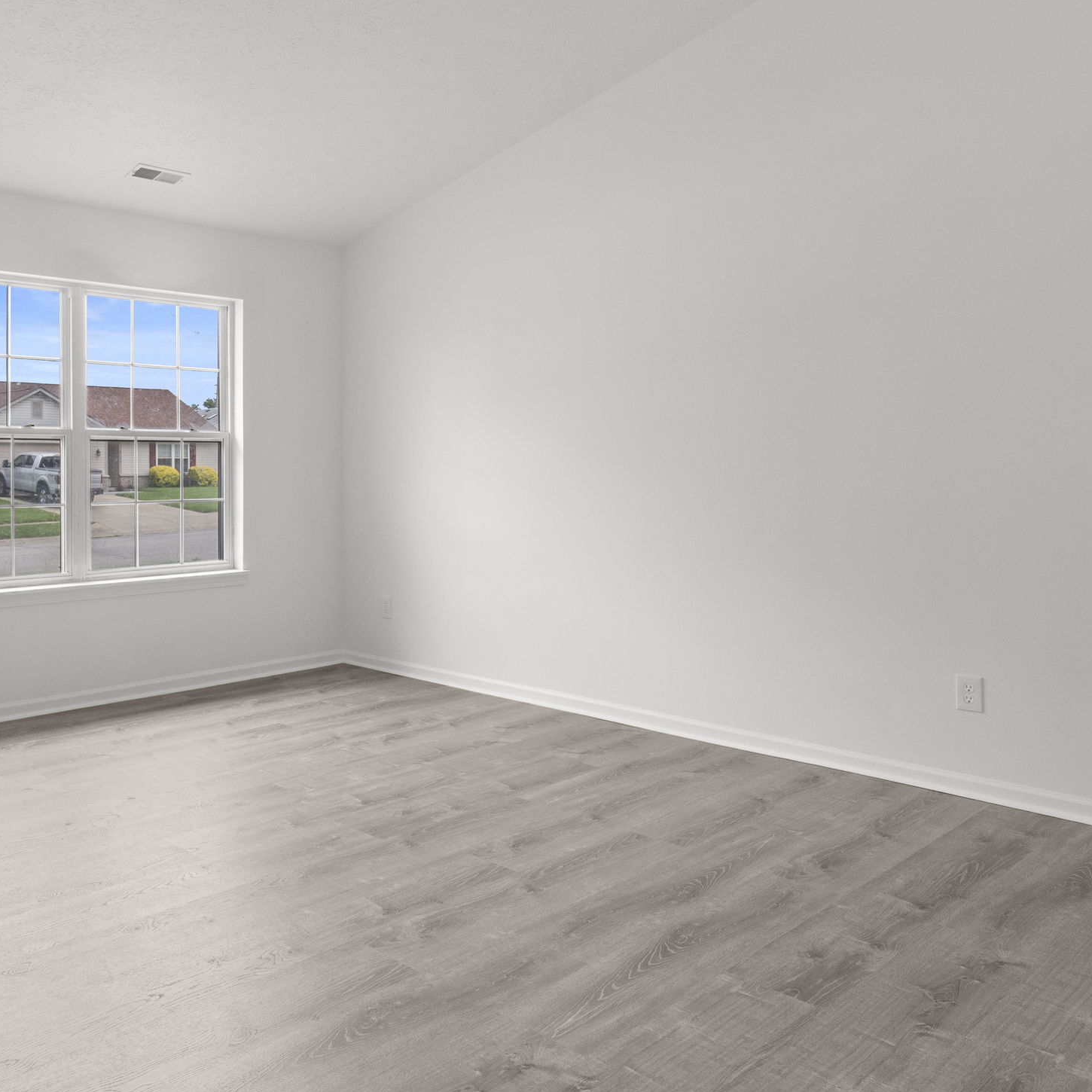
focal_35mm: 27
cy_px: 541
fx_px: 964
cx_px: 274
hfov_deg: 56.2
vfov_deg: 59.1
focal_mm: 10
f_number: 9
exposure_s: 1/13
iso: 250
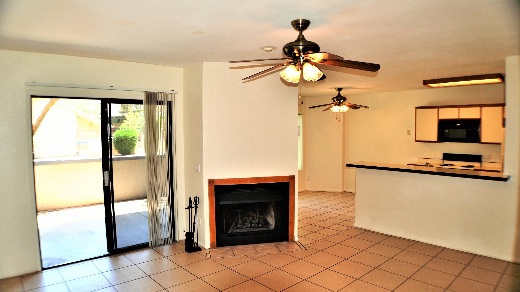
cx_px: 261
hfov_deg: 66.1
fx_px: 400
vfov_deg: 40.2
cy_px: 149
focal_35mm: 29
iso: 250
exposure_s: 1/125
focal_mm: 18
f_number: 4
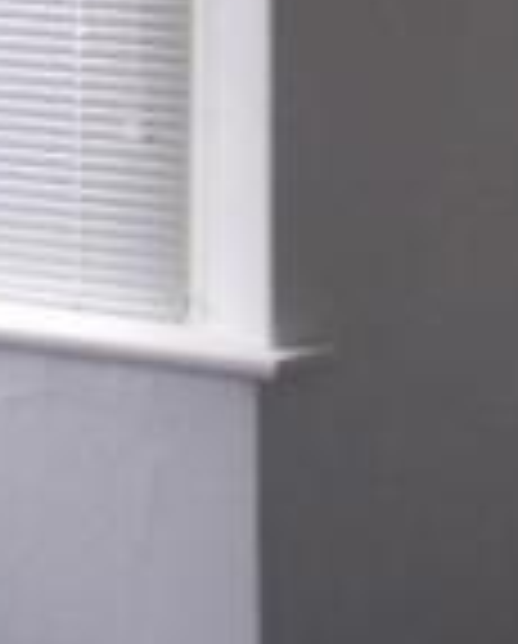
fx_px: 2732
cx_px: 313
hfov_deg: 10.8
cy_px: -241
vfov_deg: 12.9
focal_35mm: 143
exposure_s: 1/30
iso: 100
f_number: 3.1
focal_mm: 6.3
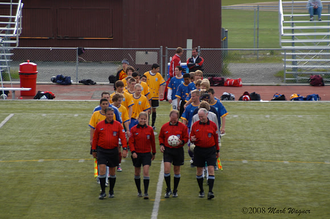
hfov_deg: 8.1
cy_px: 110
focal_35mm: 255
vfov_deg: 5.4
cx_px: 165
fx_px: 2334
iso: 400
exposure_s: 1/640
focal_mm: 170
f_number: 6
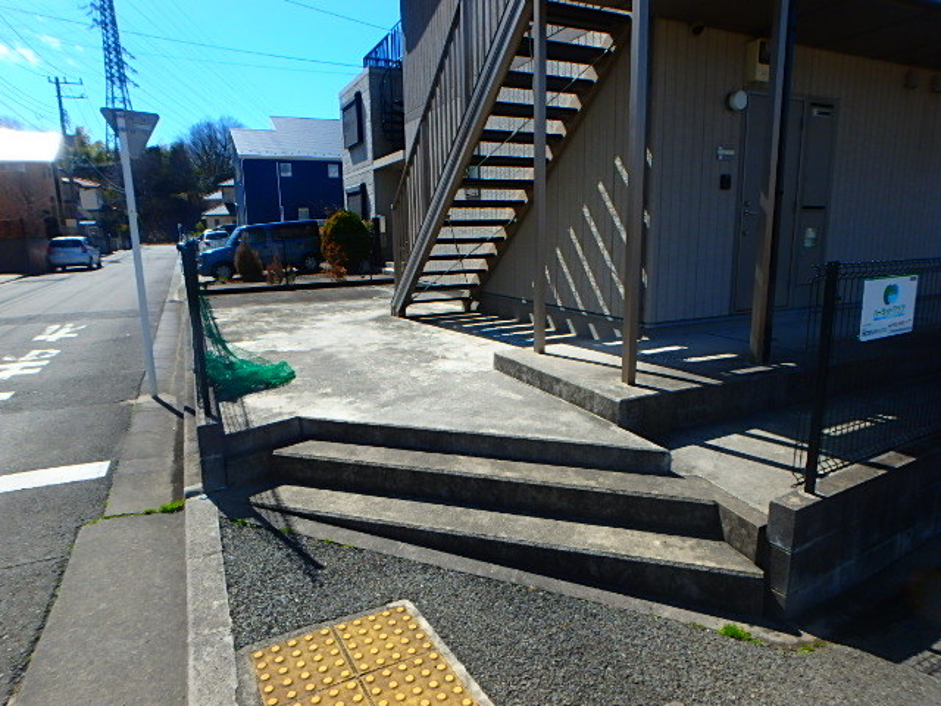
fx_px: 571
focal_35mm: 21
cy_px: 353
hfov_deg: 79.0
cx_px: 470
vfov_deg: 63.4
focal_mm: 3.7
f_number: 6
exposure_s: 1/400
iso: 125
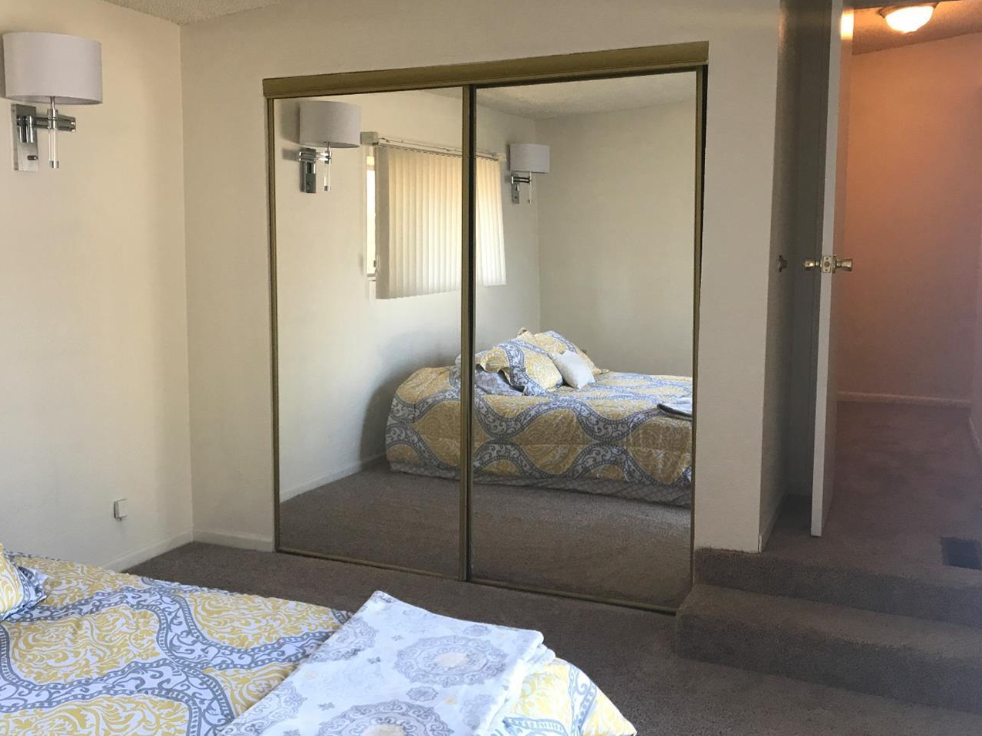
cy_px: 327
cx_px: 466
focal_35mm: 33
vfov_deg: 42.9
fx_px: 936
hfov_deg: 55.3
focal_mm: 3.99
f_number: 1.8
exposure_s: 1/30
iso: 25
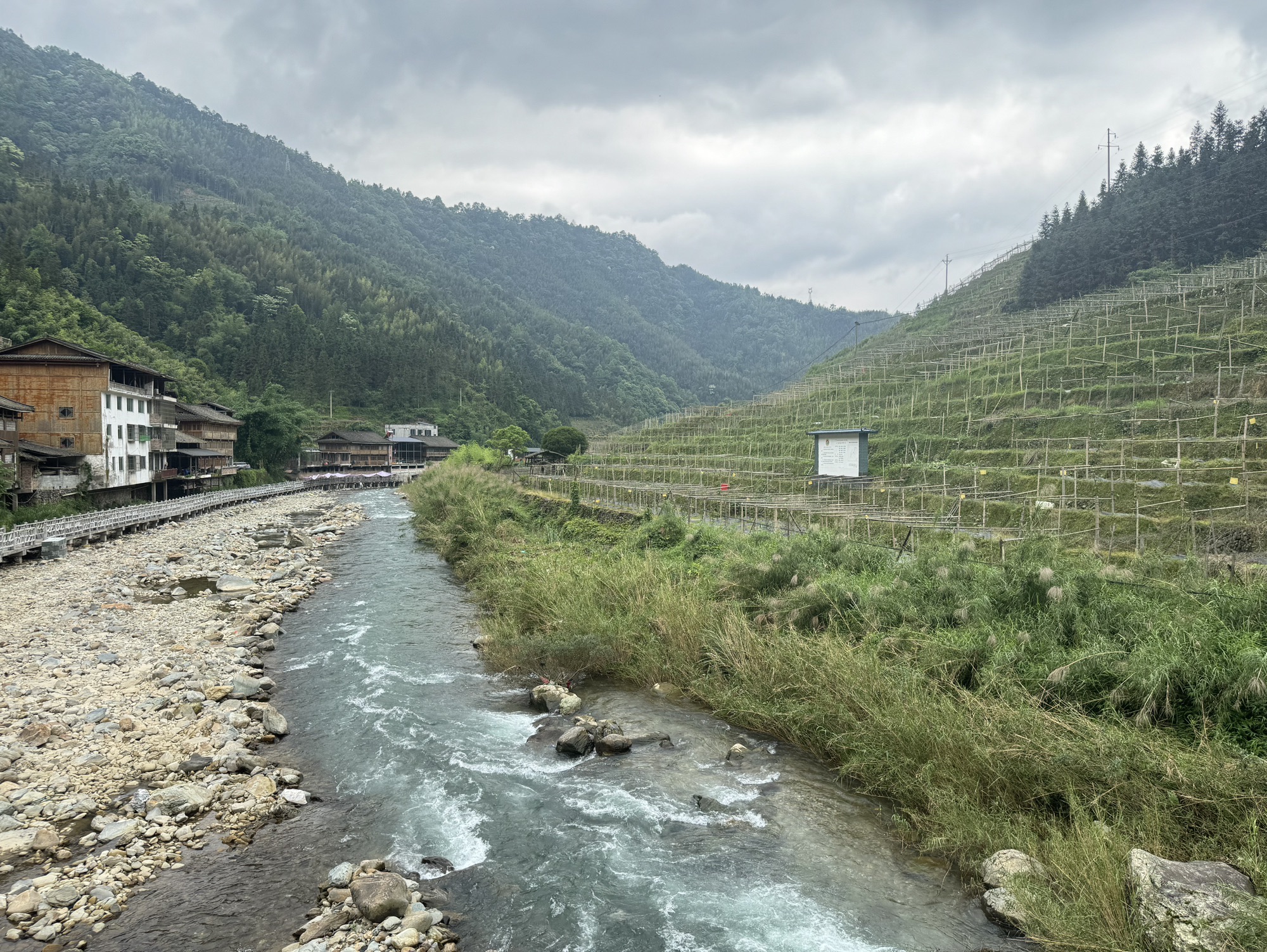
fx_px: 879
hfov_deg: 71.6
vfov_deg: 56.9
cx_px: 634
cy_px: 476
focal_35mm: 24
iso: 80
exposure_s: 1/593
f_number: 1.78
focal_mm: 6.76
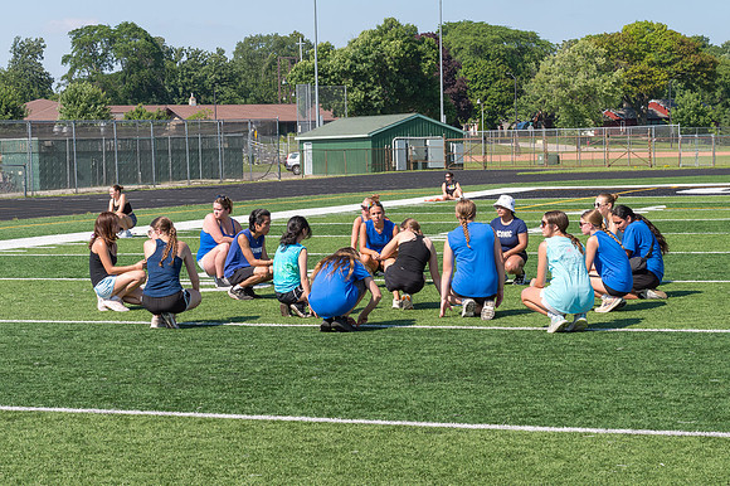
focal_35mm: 80
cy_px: 212
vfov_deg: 17.1
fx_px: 1613
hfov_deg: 25.5
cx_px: 396
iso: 1250
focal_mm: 65
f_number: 13
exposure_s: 1/640
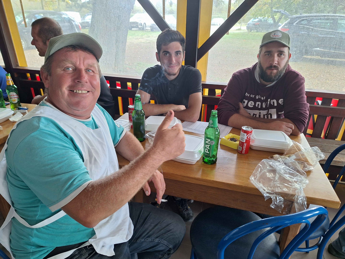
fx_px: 229
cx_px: 172
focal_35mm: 23
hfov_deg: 73.9
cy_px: 130
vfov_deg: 58.9
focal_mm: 5.54
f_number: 1.8
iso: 80
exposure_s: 1/50
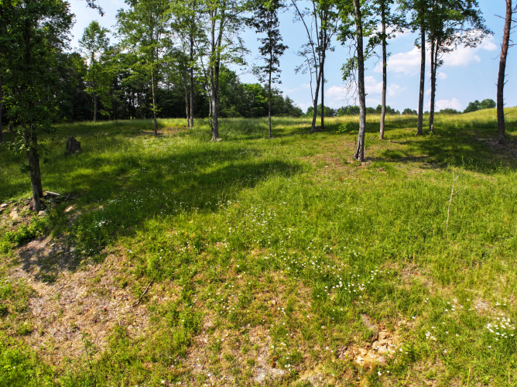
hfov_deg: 71.6
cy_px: 194
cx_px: 258
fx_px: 358
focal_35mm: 24
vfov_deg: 56.8
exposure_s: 1/1250
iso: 100
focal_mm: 12.29
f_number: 2.8
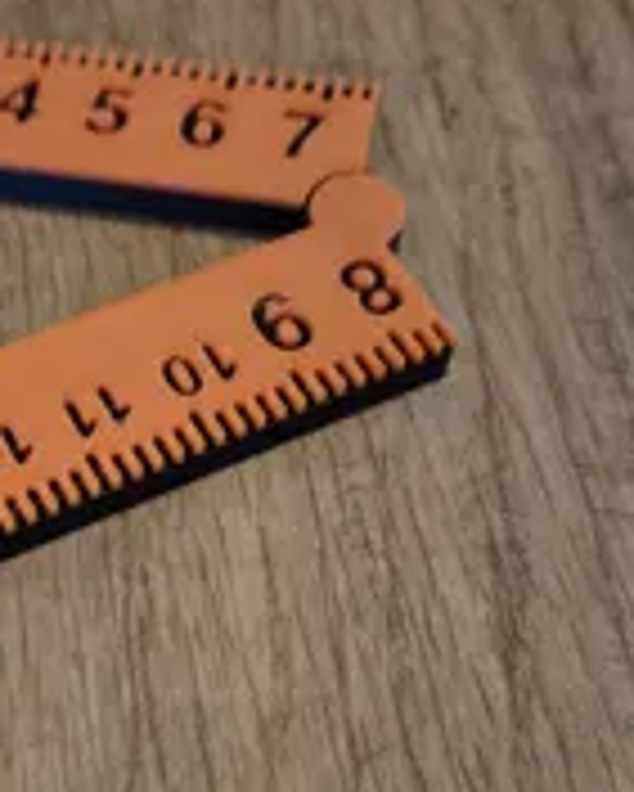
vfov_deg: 36.0
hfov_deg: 28.9
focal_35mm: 51
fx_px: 1195
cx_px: 108
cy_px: 562
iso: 1250
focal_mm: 5.4
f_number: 1.8
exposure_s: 1/50
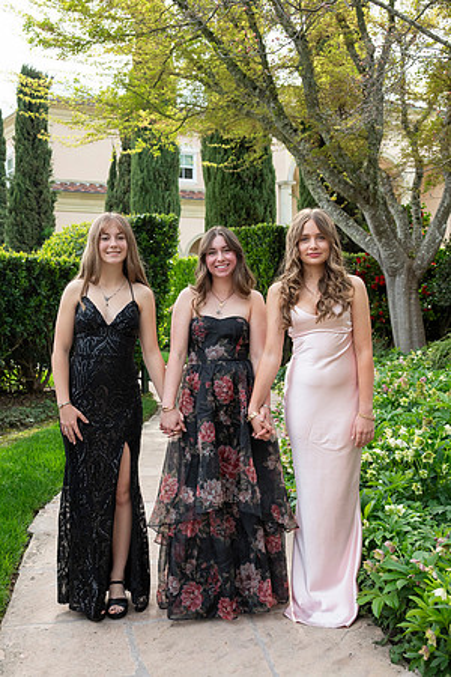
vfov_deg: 45.4
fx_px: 808
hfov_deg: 31.2
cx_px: 226
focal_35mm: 43
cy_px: 338
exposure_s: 1/1600
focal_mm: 43
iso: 1250
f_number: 5.6
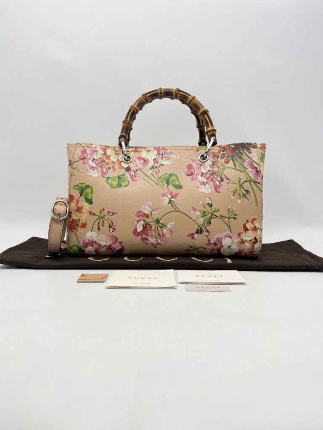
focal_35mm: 26
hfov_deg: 53.1
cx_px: 162
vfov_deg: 67.3
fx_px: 323
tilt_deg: -6.4
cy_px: 215
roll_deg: -0.1
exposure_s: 1/167
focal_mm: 5.7
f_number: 1.5
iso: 40
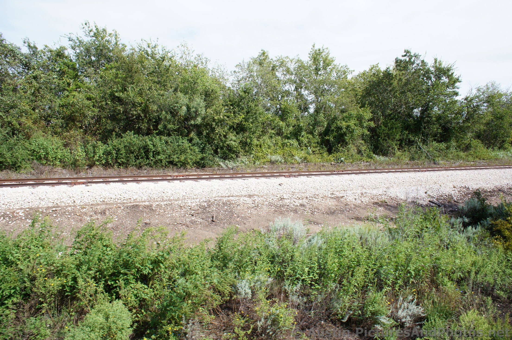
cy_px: 170
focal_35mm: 24
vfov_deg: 53.0
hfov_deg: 73.8
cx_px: 256
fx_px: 341
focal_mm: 16
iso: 320
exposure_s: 1/250
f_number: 13
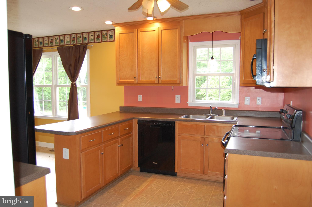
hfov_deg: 67.4
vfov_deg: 47.8
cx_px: 156
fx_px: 234
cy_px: 104
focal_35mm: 27
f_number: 3.5
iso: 400
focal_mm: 18
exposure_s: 1/60
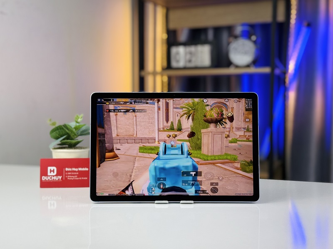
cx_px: 166
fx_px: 461
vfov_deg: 30.2
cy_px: 124
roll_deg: +0.5
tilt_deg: -3.2
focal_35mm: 48
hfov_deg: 39.7
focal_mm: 6.76
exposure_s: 1/100
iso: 50
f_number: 1.78
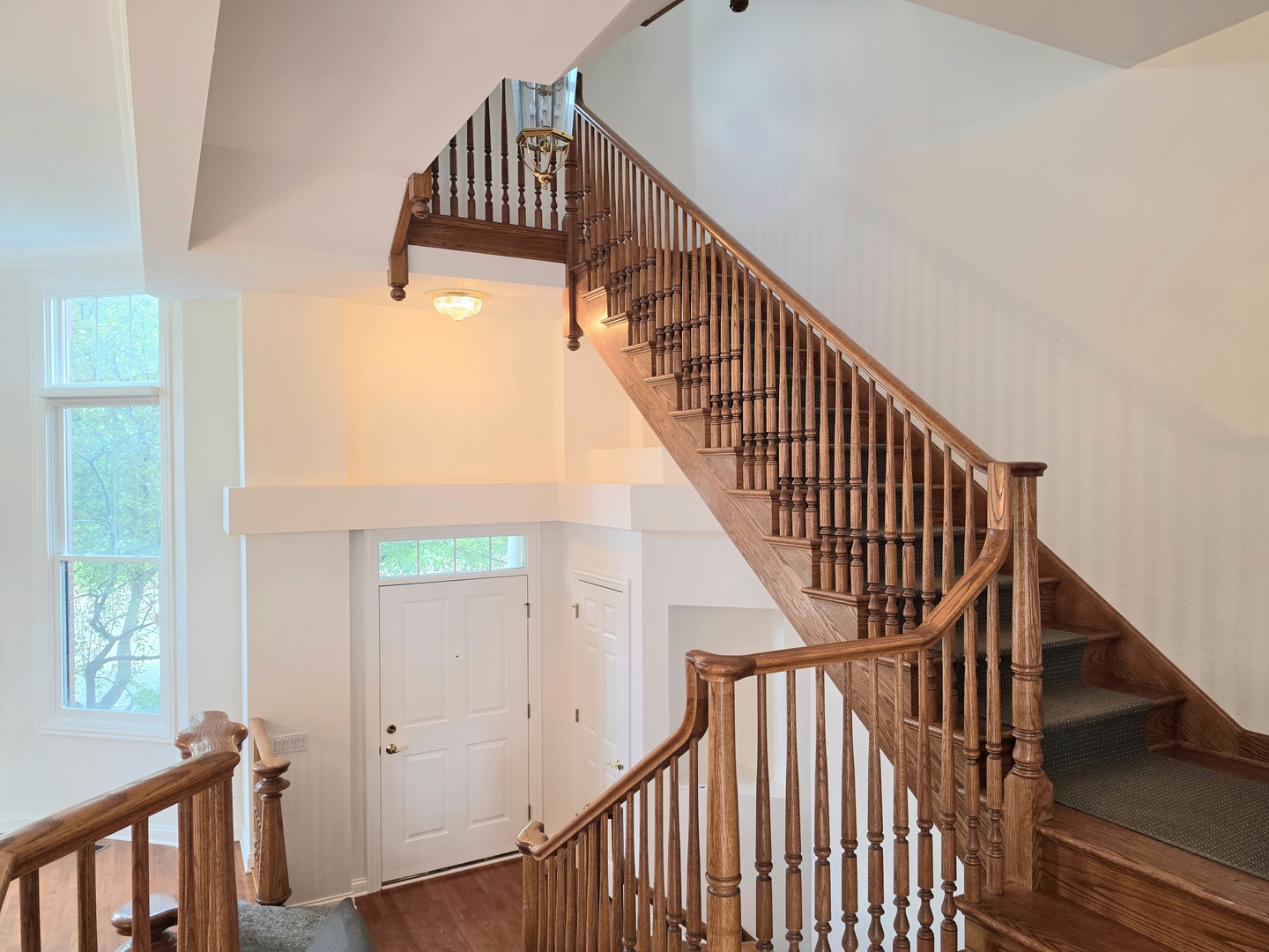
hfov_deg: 73.9
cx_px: 634
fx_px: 843
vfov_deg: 58.9
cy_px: 476
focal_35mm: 23
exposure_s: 1/120
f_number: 1.4
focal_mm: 6.5
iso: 100
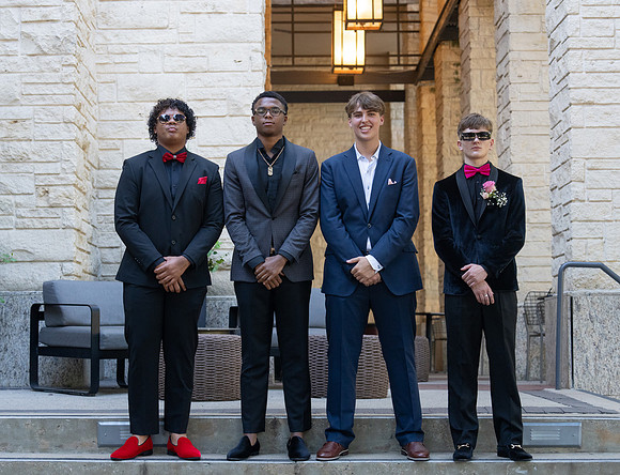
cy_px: 254
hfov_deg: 22.8
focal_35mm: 85
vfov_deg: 17.6
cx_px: 300
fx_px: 1535
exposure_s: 1/320
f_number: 4
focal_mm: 70
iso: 1600
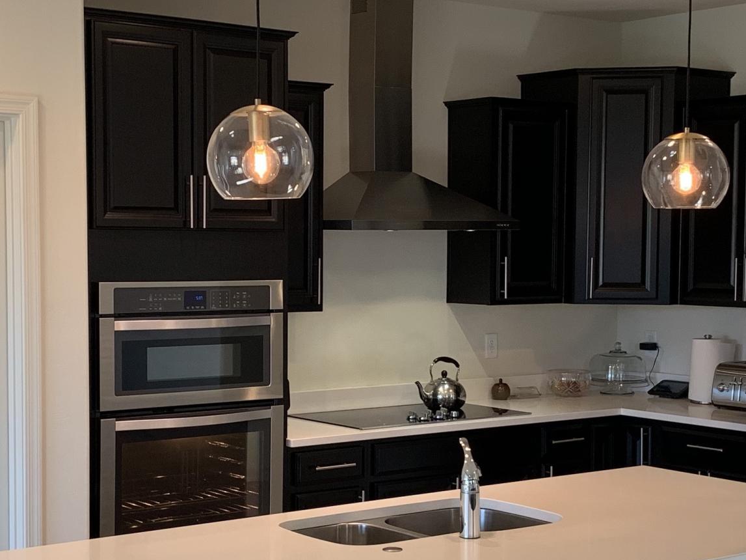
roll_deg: -0.9
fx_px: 1465
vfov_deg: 21.6
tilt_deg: -3.5
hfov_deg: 28.6
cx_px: 382
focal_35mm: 68
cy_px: 347
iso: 64
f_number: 1.8
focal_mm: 4.25
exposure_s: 1/60
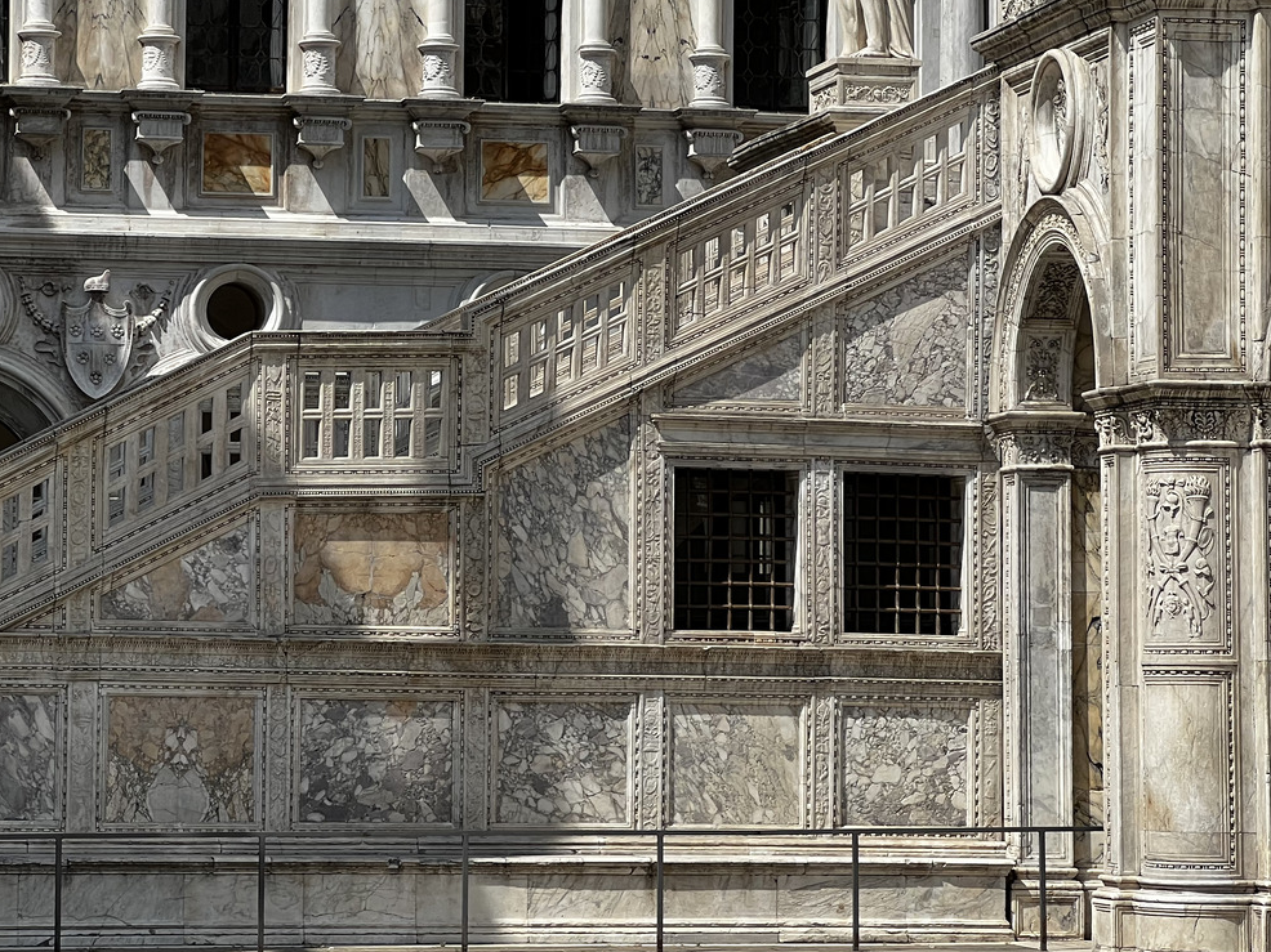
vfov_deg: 11.8
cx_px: 581
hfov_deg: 15.8
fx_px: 4589
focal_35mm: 125
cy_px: 388
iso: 32
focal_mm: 9
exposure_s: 1/809
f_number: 2.8
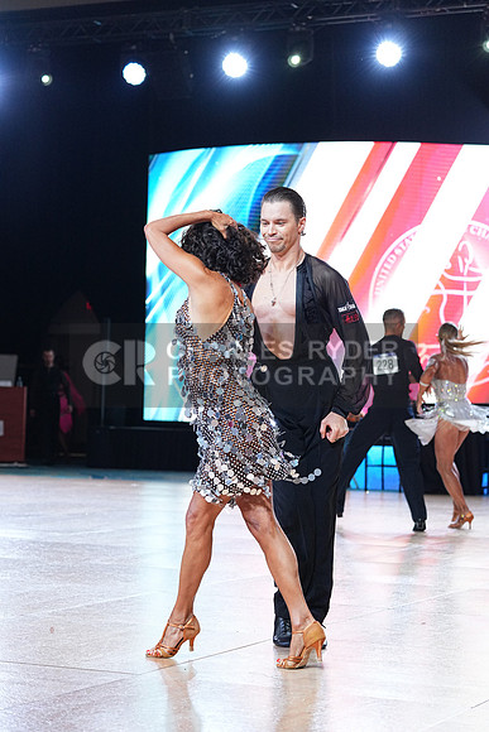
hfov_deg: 16.9
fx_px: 1649
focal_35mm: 81
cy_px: 366
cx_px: 244
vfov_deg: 25.1
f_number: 4
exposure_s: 1/500
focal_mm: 81
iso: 1600
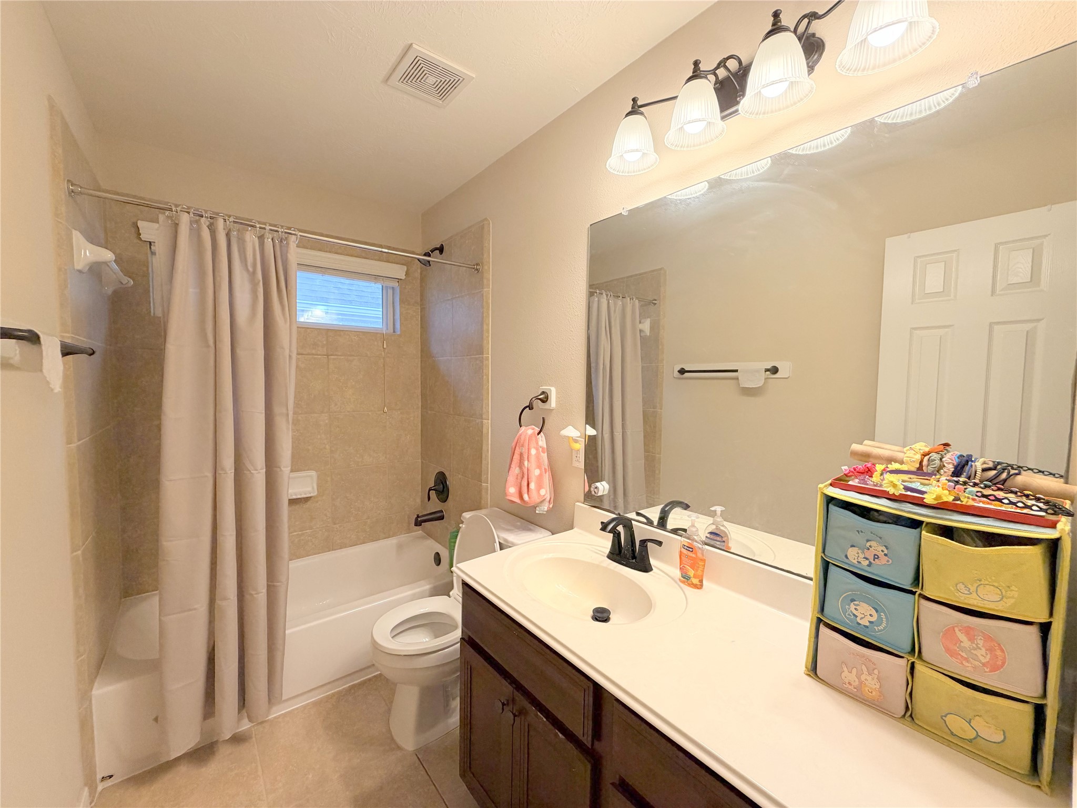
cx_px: 538
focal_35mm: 14
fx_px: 436
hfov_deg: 102.1
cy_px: 404
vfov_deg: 85.7
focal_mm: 2.22
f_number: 2.2
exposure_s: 1/120
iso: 160
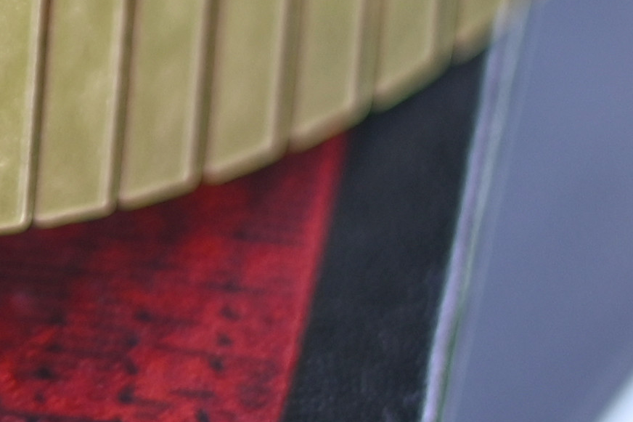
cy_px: -261
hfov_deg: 6.0
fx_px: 5892
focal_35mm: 335
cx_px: -749
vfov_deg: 4.1
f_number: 2
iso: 200
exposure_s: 1/250
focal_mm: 35
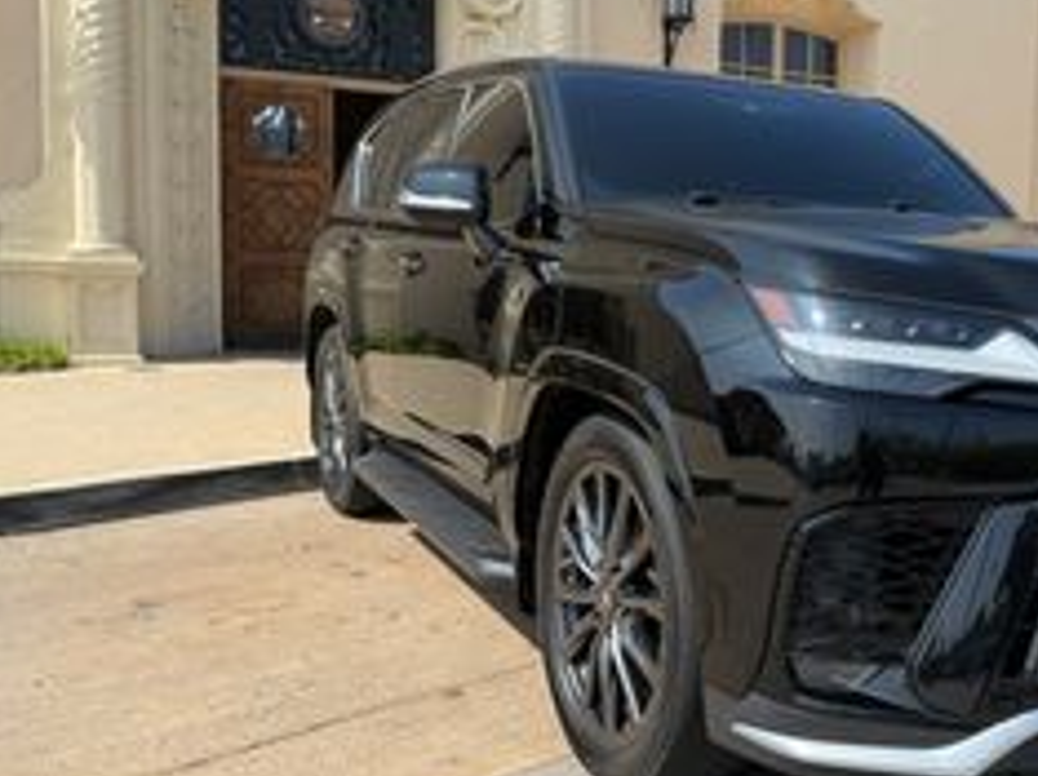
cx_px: 794
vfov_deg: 38.6
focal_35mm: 37
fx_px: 1108
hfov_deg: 48.0
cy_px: 350
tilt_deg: -5.1
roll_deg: -2.5
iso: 80
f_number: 1.78
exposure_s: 1/2445
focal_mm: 6.76
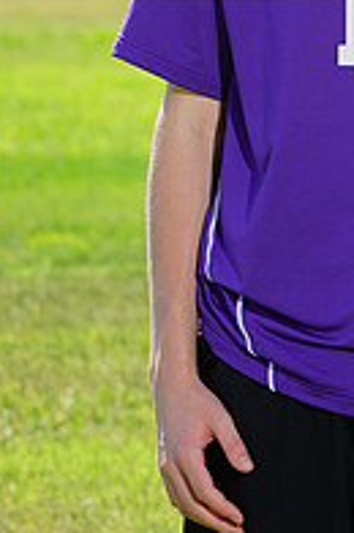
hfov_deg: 2.4
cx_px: 400
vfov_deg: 3.5
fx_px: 8600
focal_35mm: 581
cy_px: -87
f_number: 11
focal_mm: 196
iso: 200
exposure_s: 1/200
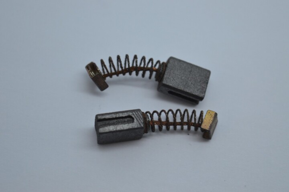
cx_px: 144
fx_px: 662
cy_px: 96
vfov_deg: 16.5
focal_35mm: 82
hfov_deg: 24.6
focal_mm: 55
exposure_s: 1/125
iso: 400
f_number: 5.6
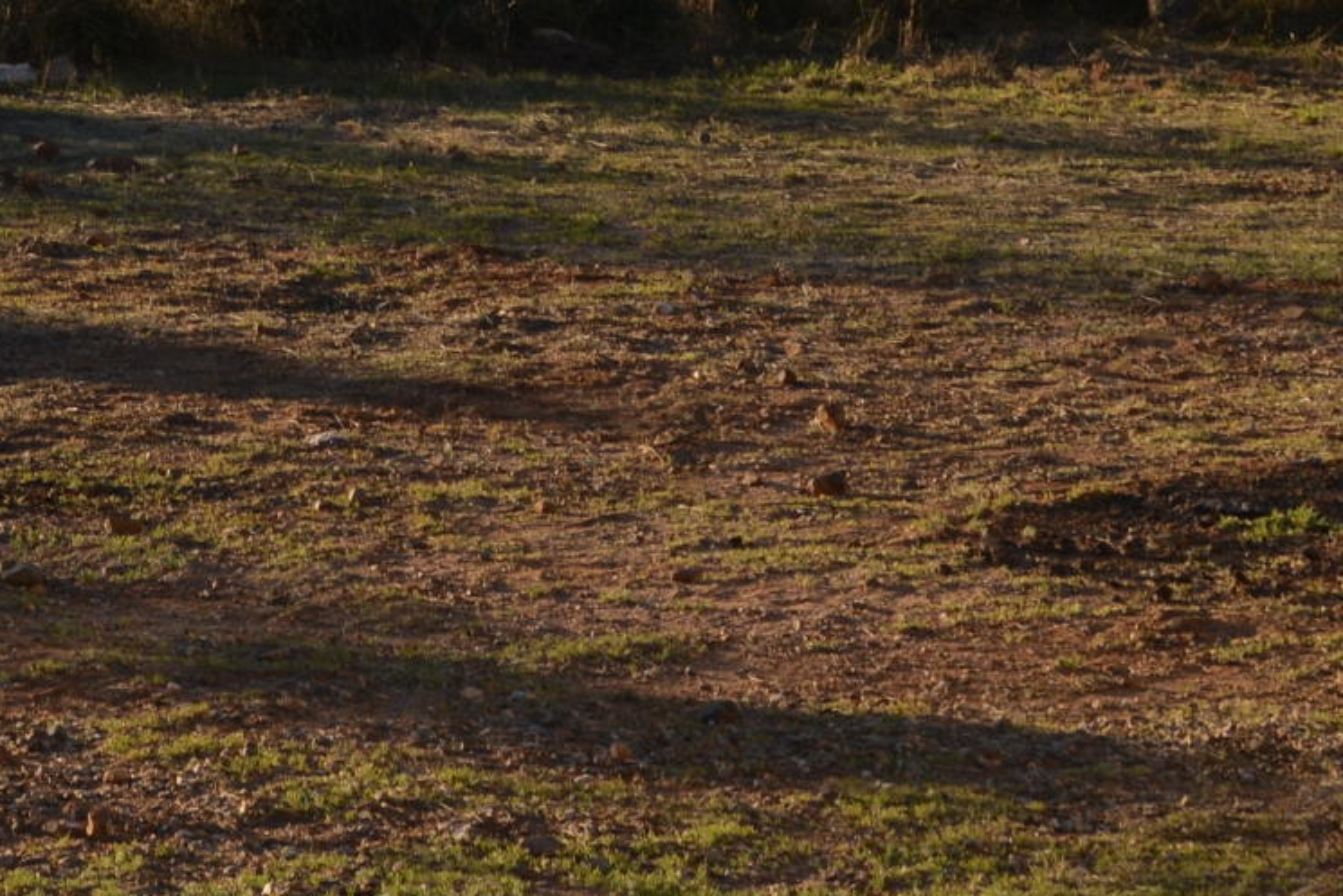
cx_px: 384
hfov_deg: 13.0
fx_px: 5858
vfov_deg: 8.7
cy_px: 101
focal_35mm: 157
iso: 100
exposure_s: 1/200
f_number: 8
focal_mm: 26
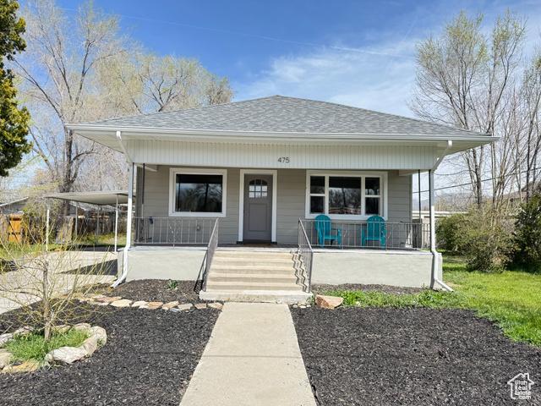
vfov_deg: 56.8
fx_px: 375
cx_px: 270
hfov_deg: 71.6
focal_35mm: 24
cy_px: 203
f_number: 1.78
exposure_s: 1/1980
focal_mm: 6.76
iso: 80
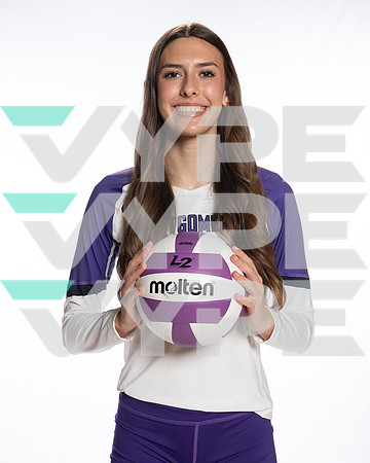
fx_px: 848
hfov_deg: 24.6
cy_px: 232
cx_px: 191
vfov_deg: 30.5
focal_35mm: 62
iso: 800
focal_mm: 44
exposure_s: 1/250
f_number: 8
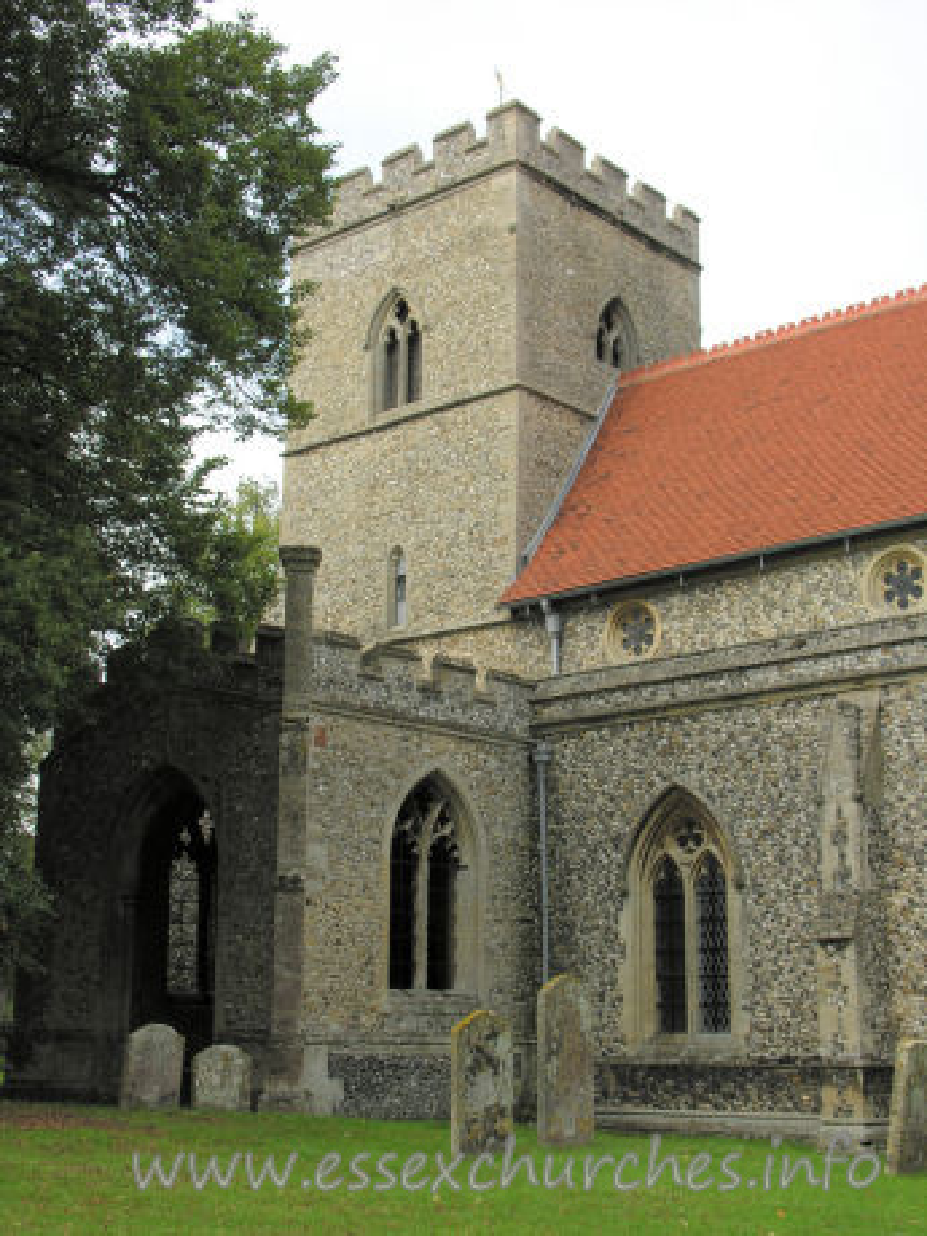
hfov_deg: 29.1
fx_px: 1785
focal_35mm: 50
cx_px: 464
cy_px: 618
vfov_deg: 38.2
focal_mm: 12.7
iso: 50
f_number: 5.5
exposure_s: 1/134
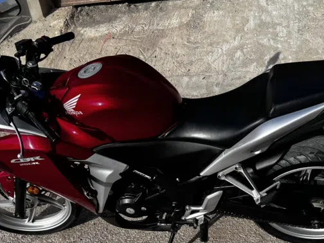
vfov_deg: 42.6
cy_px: 153
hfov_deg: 54.9
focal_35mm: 33
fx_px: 309
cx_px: 195
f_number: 1.5
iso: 50
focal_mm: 5.7
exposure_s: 1/2695
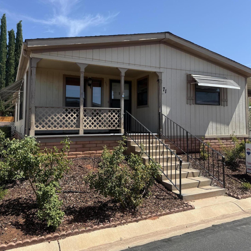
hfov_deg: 55.6
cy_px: 108
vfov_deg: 55.4
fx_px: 238
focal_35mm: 29
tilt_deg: +4.1
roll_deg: +0.5
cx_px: 125
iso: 80
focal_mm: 6.76
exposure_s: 1/3425
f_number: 1.78
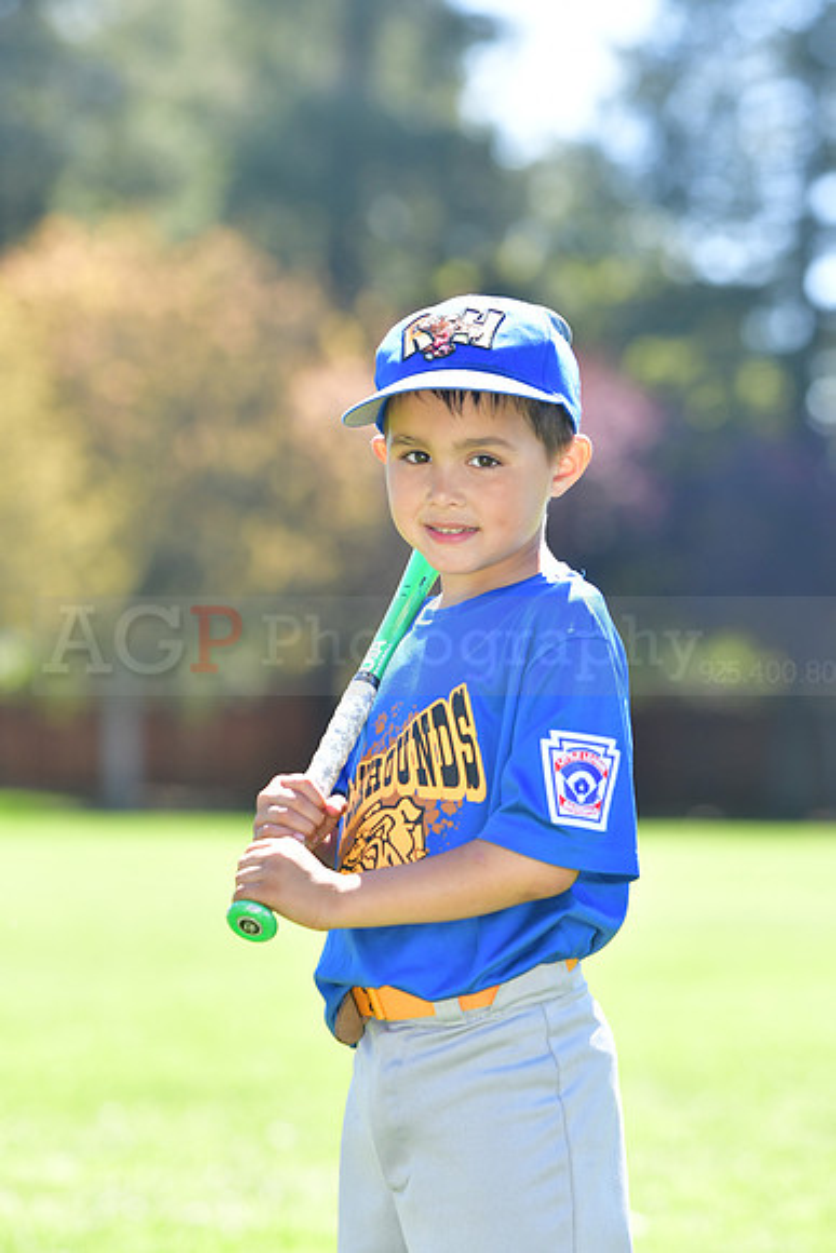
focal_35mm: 202
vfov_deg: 10.2
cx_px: 418
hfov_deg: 6.8
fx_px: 7049
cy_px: 626
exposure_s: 1/800
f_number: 4.5
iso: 400
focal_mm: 135
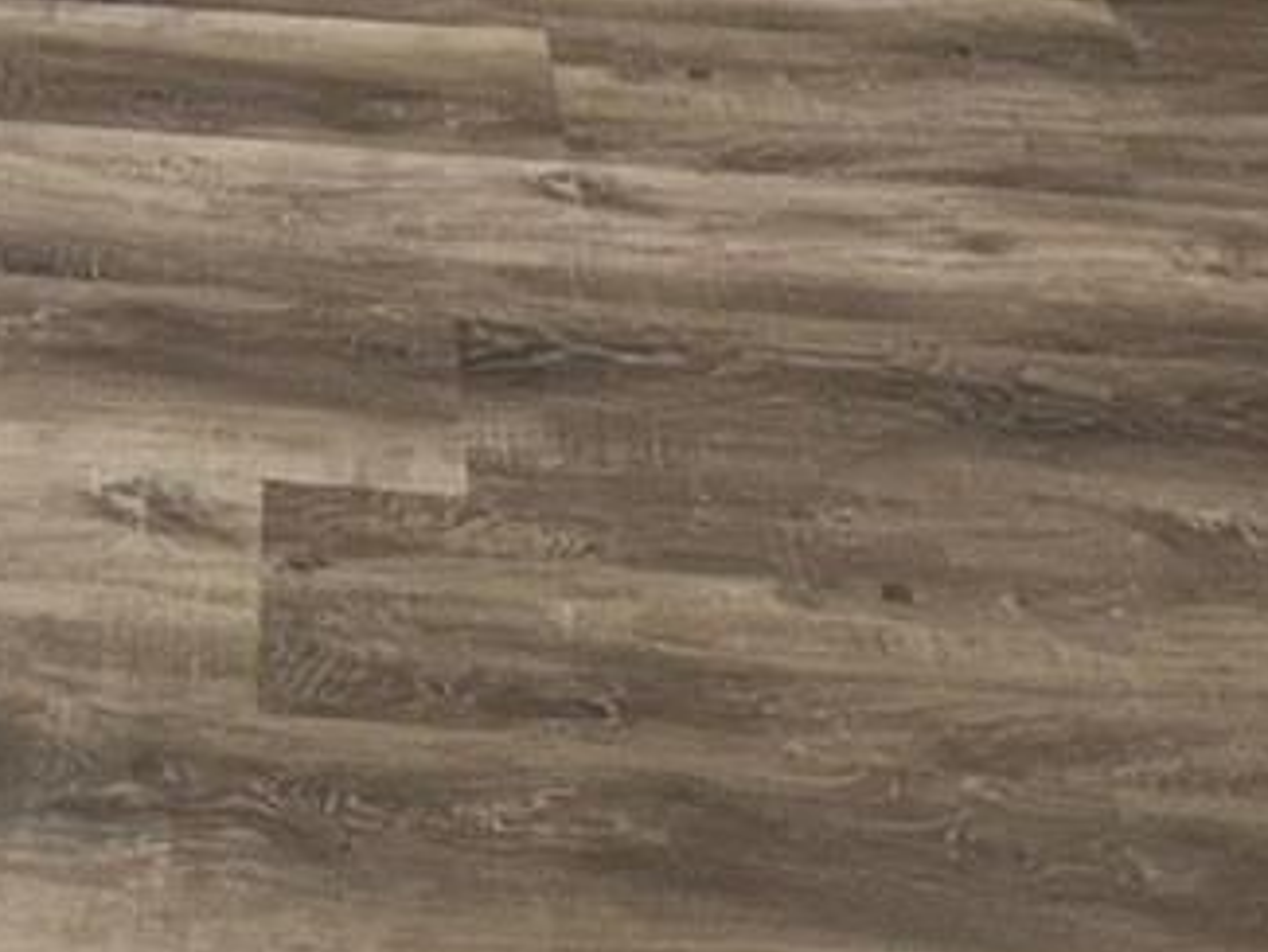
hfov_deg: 28.9
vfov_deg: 14.9
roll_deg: -1.2
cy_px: -1284
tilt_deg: -1.1
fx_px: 2345
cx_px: 101
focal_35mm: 64
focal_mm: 1.57
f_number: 1.8
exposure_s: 1/60
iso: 200
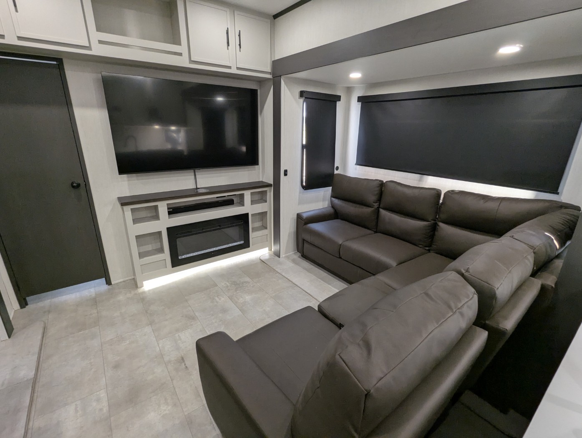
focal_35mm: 16
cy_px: 219
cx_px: 291
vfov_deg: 78.2
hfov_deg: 94.4
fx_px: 269
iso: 181
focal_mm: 2.35
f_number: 2.2
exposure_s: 1/53.9
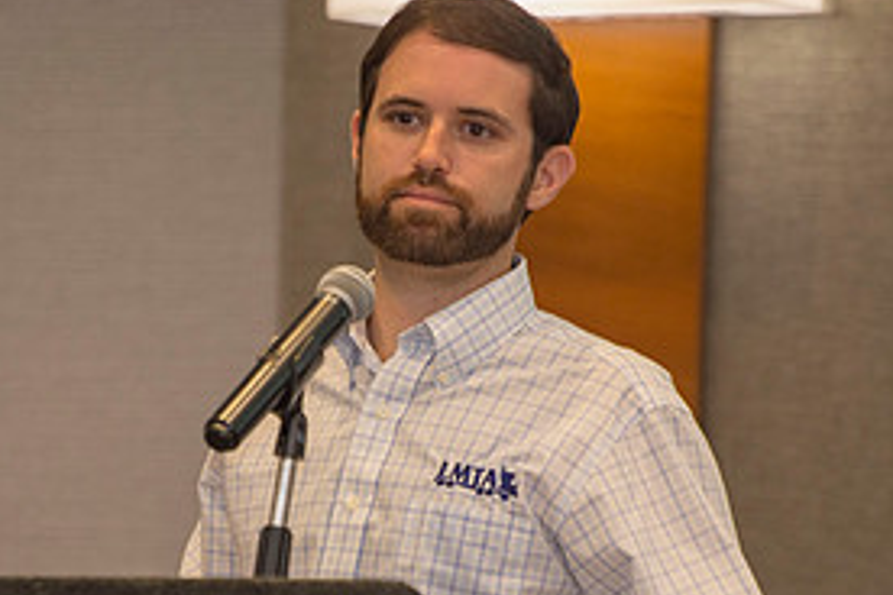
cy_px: 601
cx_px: 311
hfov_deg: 4.9
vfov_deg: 3.3
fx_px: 10418
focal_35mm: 420
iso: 1250
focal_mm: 200
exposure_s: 1/320
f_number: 2.8
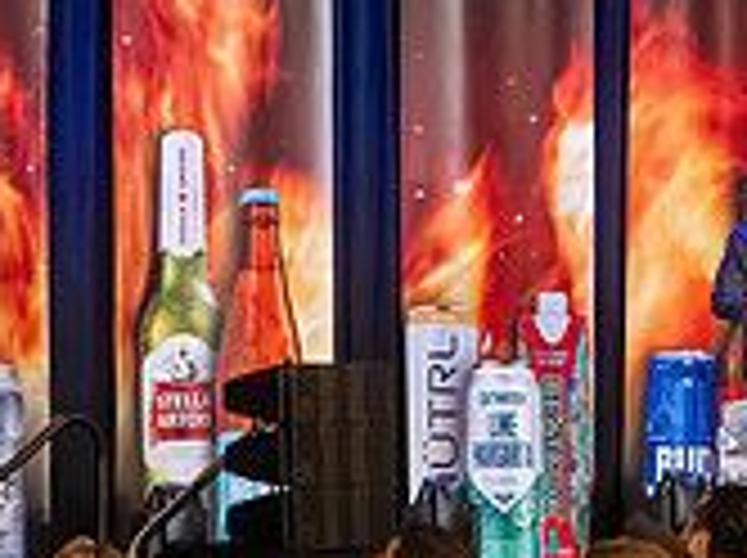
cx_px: 1152
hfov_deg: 8.0
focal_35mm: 241
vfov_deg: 6.2
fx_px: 5193
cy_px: 290
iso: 8000
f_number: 2.8
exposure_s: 1/200
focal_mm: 70
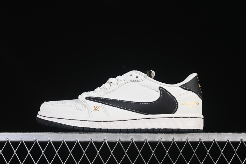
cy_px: 82
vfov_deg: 18.2
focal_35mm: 75
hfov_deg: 27.0
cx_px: 123
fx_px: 512
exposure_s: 1/80
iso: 160
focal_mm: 50
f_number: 8
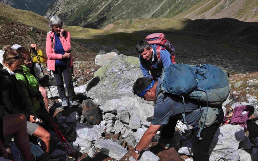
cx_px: 126
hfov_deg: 52.8
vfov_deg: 34.3
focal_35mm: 37
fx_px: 260
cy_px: 99
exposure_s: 1/1000
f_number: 11
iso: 320
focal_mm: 18
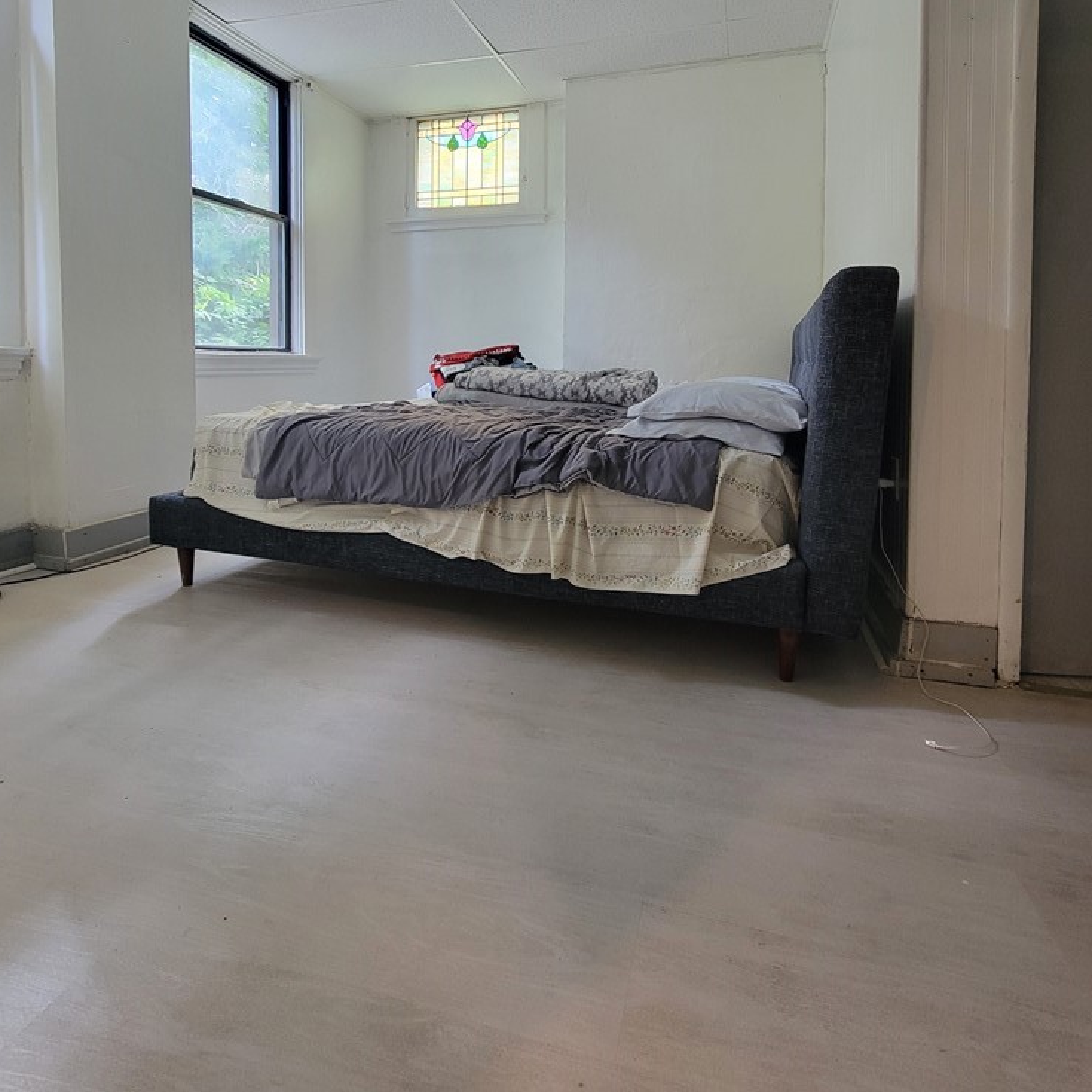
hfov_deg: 87.4
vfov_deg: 84.9
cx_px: 545
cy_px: 380
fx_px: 571
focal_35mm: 16
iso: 320
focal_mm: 2.2
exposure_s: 1/60
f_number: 2.2
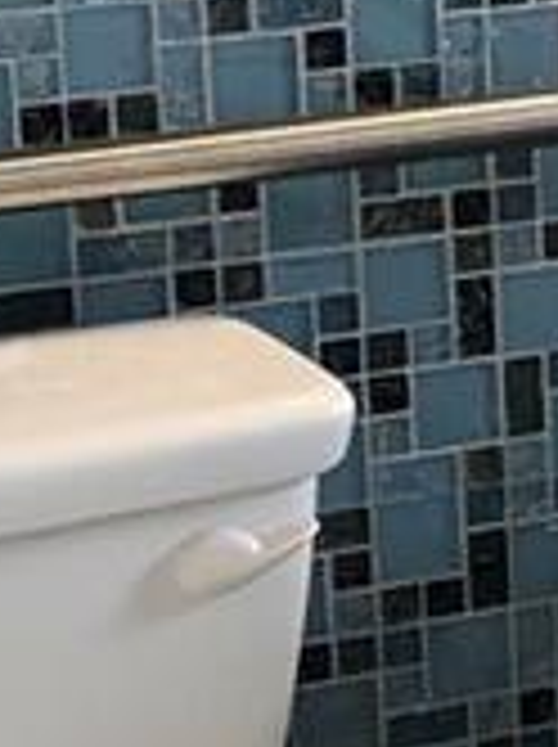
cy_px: -32
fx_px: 4374
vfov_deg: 9.7
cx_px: 1593
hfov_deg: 6.7
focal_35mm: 203
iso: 40
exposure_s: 1/30
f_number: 1.8
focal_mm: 3.99
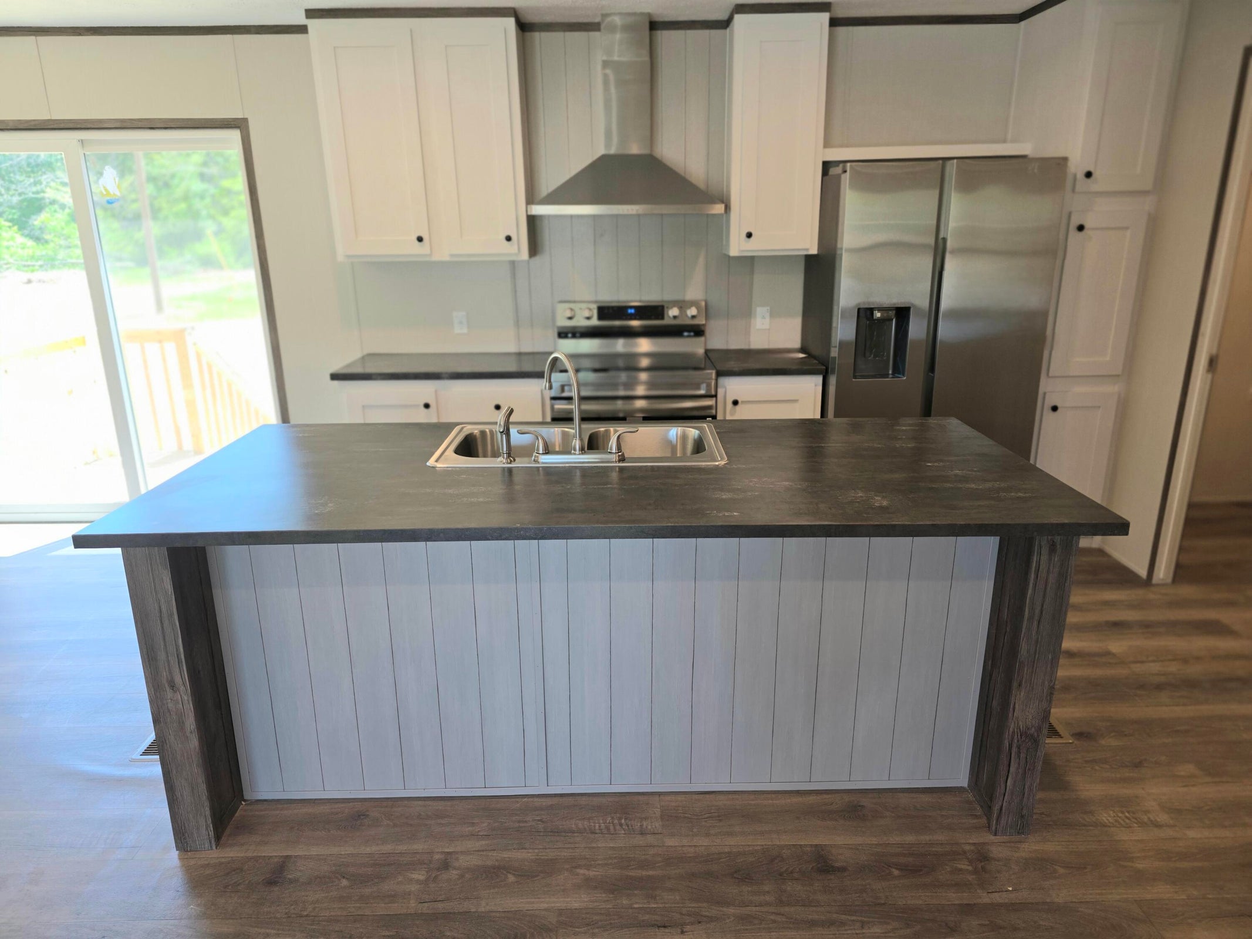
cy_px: 470
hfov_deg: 73.9
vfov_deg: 58.9
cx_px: 626
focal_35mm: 23
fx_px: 832
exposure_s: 1/120
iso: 50
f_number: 1.7
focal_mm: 6.3
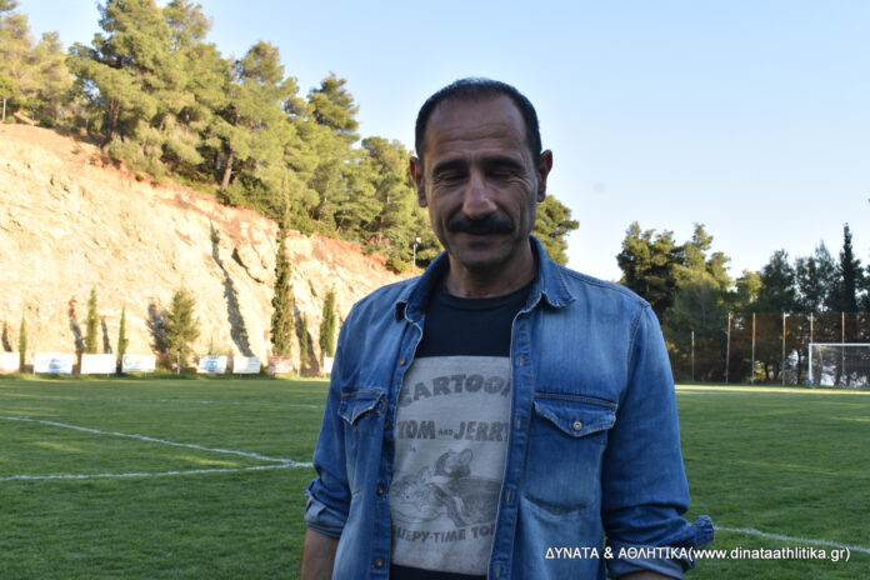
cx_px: 435
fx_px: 979
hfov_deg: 47.9
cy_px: 290
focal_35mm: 40
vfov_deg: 33.0
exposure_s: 1/40
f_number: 11
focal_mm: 27
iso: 100
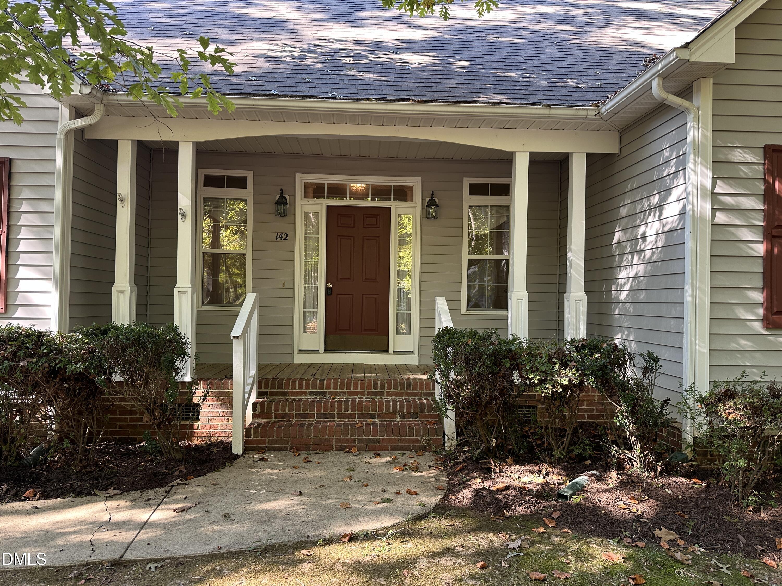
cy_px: 293
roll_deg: -0.8
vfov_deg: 56.8
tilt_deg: +0.5
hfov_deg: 71.6
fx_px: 542
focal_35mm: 24
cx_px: 391
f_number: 1.78
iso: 125
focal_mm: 6.86
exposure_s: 1/121
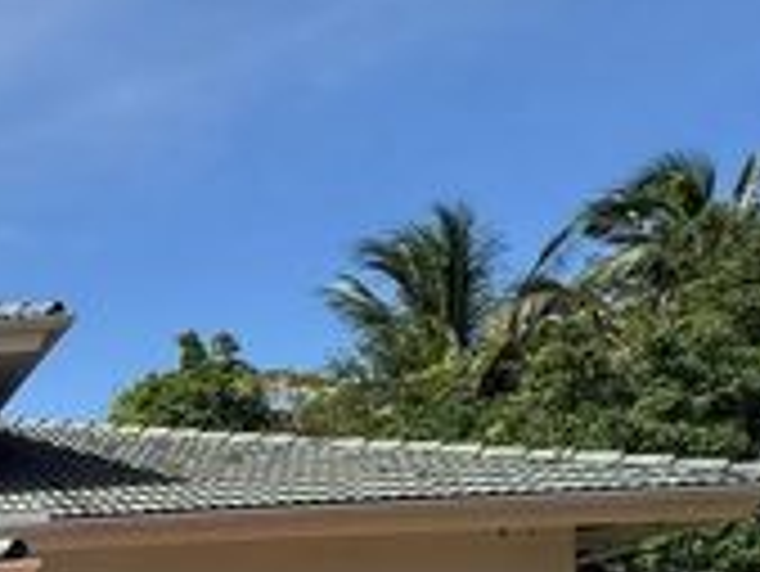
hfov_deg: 23.3
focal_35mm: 53
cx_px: -540
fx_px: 1164
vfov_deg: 24.8
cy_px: 689
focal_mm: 2.22
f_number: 2.2
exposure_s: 1/2028
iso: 50
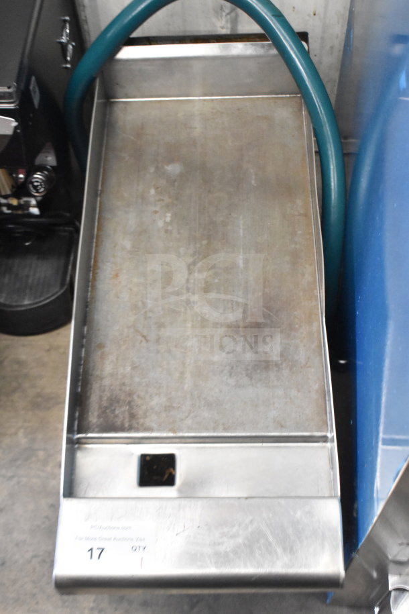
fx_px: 792
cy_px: 307
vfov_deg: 42.3
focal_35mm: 46
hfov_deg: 28.9
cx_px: 204
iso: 6400
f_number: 5.6
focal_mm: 31
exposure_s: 1/125
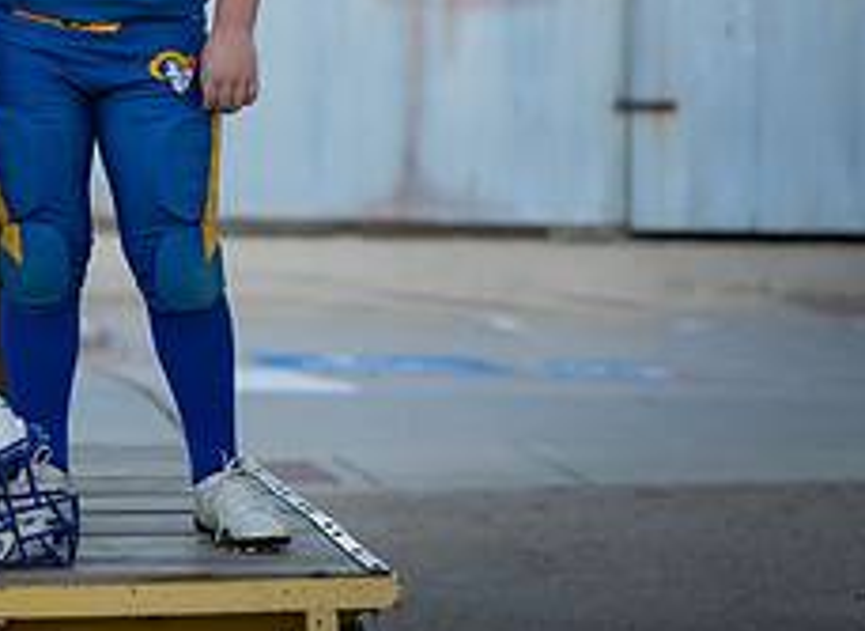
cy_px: -130
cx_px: -171
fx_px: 4726
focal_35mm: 191
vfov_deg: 7.6
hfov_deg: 10.3
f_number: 2.8
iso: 250
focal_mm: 70
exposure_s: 1/320
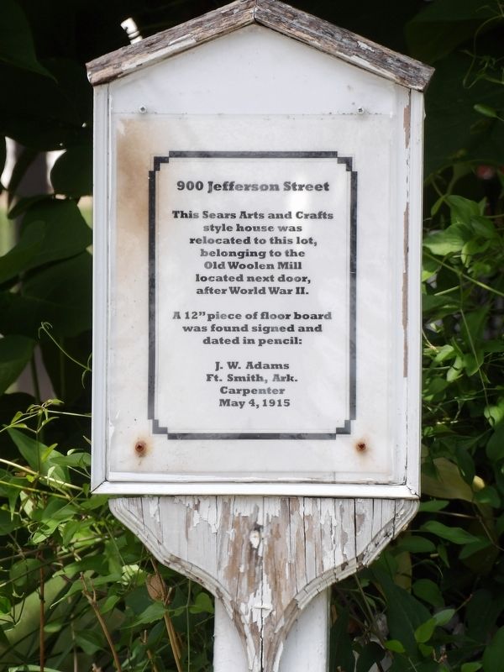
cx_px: 252
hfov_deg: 3.6
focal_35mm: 409
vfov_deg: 4.8
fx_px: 7940
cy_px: 336
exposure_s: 1/352
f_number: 4.2
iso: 100
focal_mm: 73.3
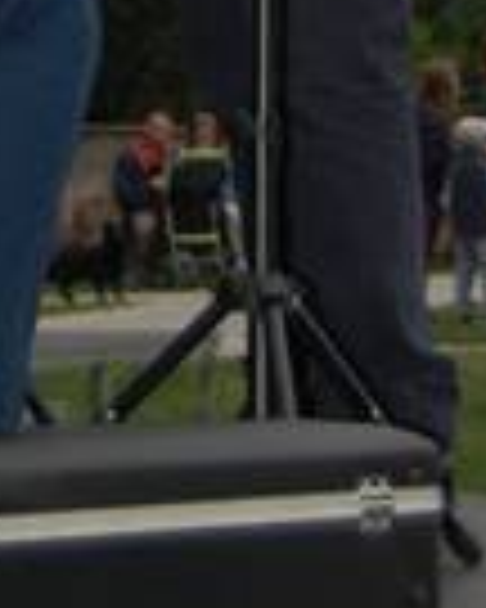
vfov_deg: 7.4
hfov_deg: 6.1
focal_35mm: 251
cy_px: -667
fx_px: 4513
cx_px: -74
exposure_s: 1/500
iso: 400
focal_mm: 40
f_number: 5
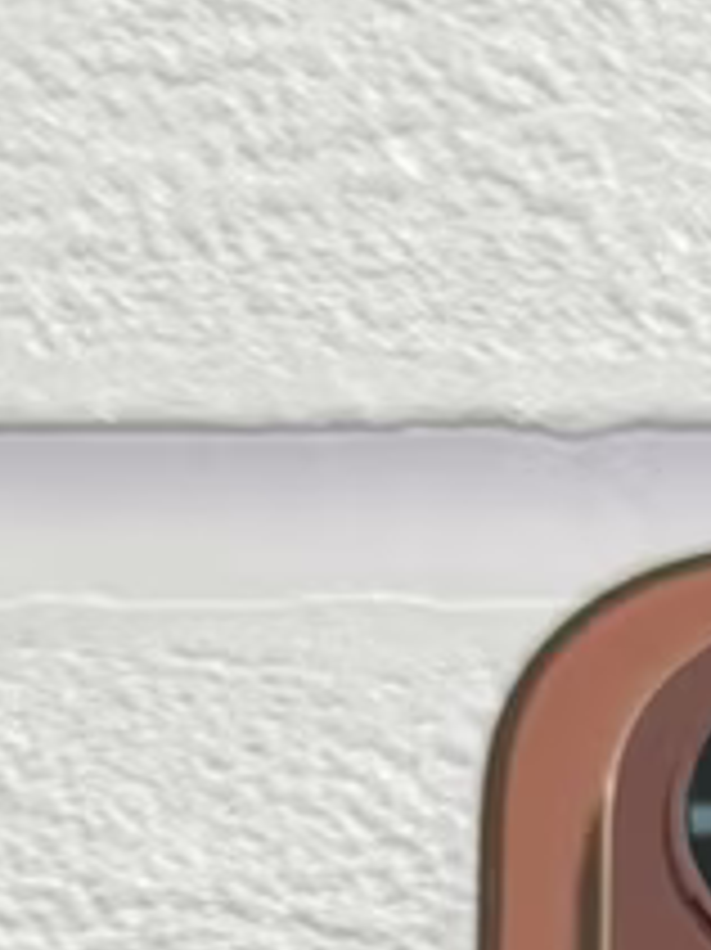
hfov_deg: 5.3
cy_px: 2310
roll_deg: +0.0
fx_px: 7484
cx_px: 1390
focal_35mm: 273
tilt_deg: +7.0
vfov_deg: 6.9
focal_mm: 6.76
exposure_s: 1/50
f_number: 1.78
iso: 80
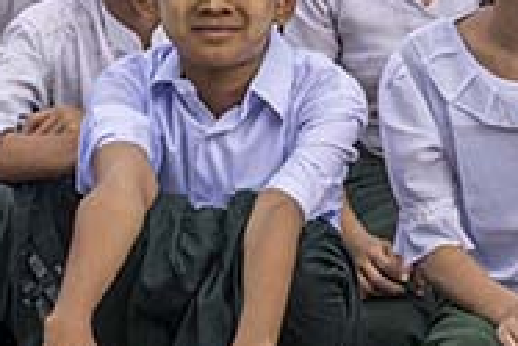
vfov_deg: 6.9
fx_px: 2808
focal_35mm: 195
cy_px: -277
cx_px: 324
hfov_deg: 10.5
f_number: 8
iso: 640
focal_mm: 38
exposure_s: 1/640
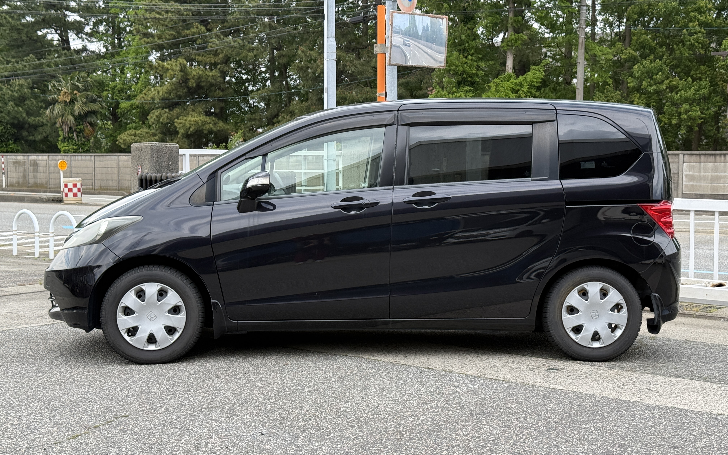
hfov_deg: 39.6
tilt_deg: -3.4
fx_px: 1012
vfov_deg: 25.3
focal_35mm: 51
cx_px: 364
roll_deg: -0.2
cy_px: 223
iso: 80
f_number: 1.78
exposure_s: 1/1353
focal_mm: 6.76
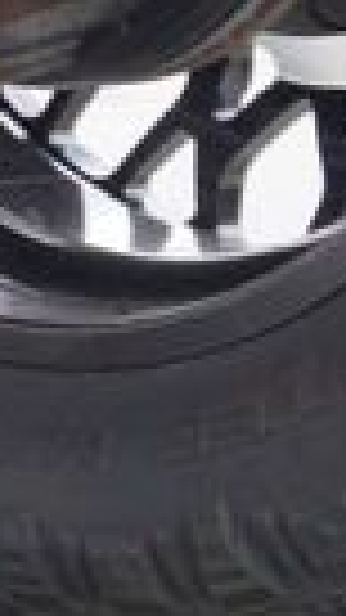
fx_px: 3068
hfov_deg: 5.2
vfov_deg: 11.1
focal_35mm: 188
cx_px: -1353
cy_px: -216
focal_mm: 16
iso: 100
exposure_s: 1/80
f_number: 4.5
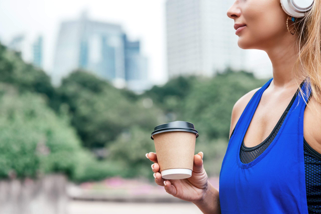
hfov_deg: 23.9
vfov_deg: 16.1
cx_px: 160
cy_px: 107
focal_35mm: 85
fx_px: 758
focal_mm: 85
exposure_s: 1/250
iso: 100
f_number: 4
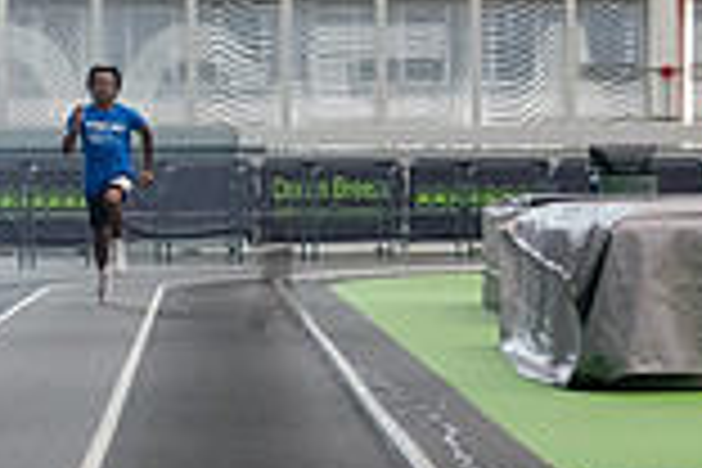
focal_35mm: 343
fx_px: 6688
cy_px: 250
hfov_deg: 6.0
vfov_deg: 4.0
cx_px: 274
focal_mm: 92
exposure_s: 1/1250
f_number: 4
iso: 6400
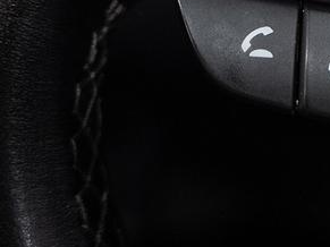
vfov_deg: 8.9
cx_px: 327
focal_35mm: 160
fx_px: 1525
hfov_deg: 12.2
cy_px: -181
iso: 1000
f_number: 3.5
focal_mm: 33.6
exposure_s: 1/40
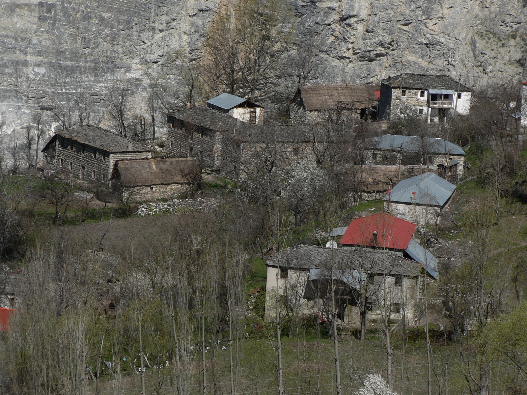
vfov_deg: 5.3
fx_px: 4293
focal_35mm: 282
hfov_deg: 7.0
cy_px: 198
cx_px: 264
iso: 80
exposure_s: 1/640
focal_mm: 47
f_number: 5.6
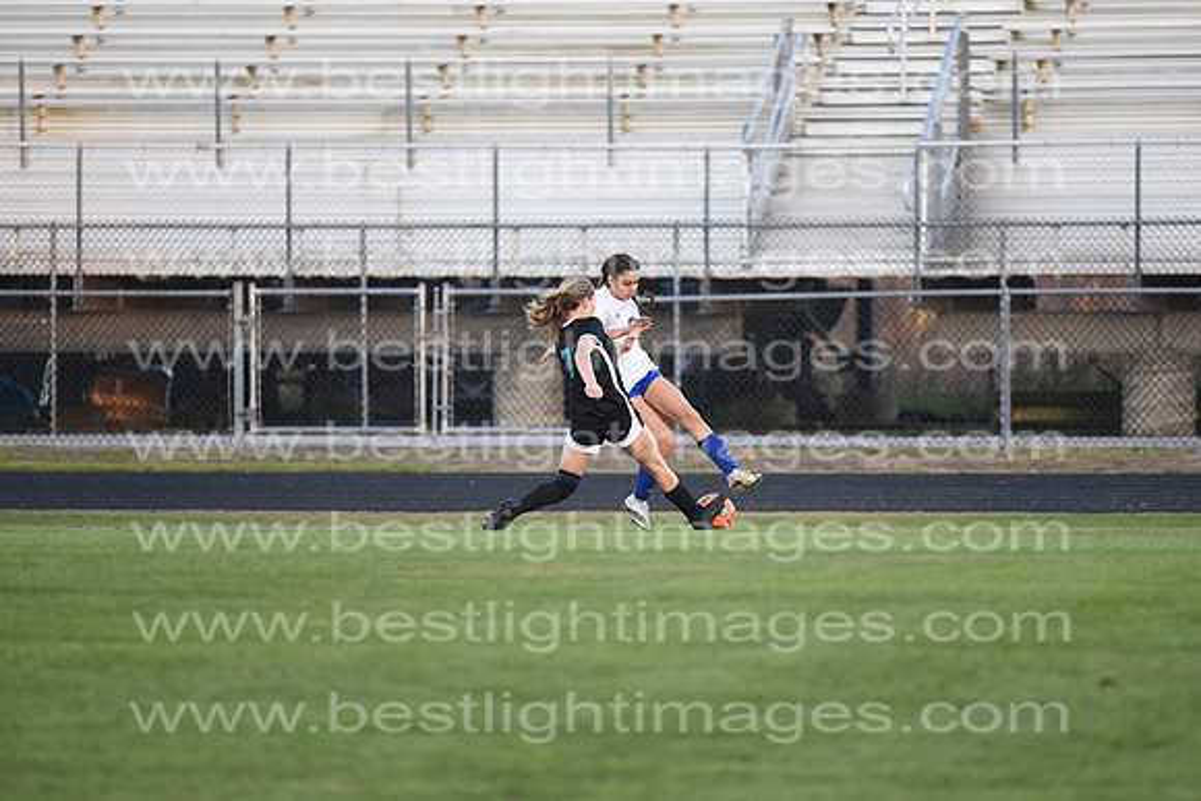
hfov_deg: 6.9
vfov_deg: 4.6
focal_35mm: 300
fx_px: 10010
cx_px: 600
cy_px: 400
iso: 1600
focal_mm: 300
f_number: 4
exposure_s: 1/800
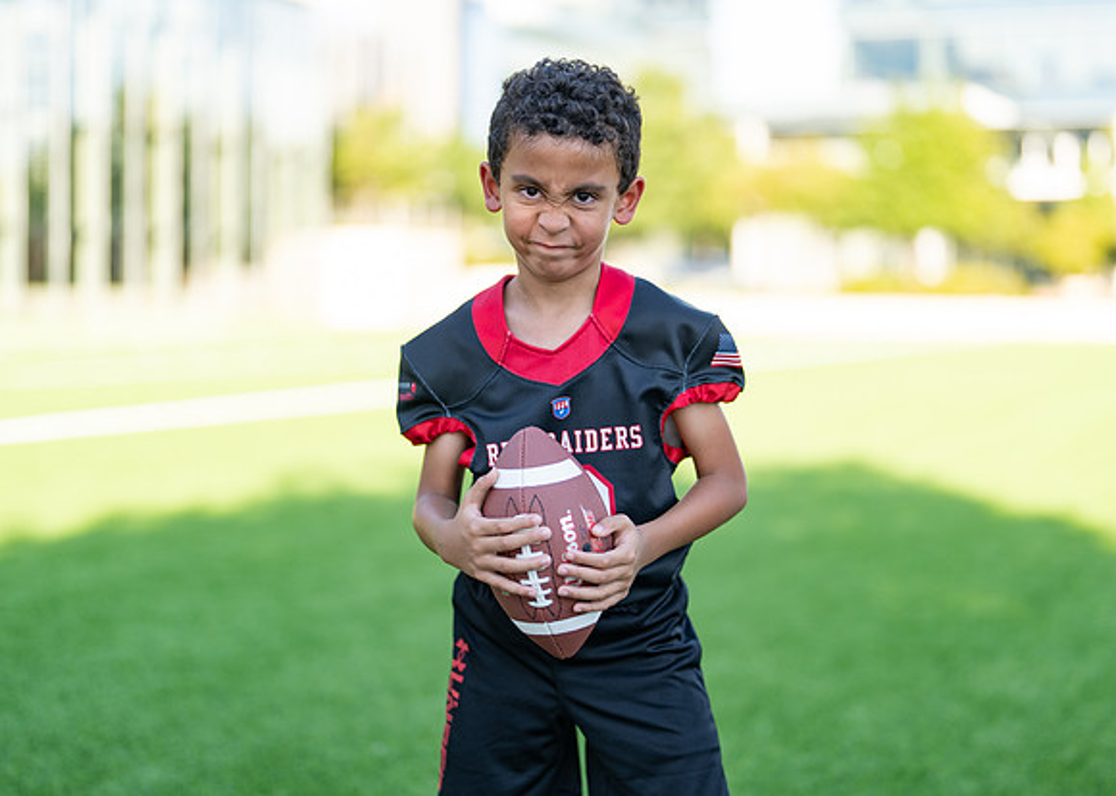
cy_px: 344
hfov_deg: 33.0
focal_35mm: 59
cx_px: 601
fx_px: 1885
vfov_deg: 23.8
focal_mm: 50
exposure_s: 1/1250
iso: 100
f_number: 1.2
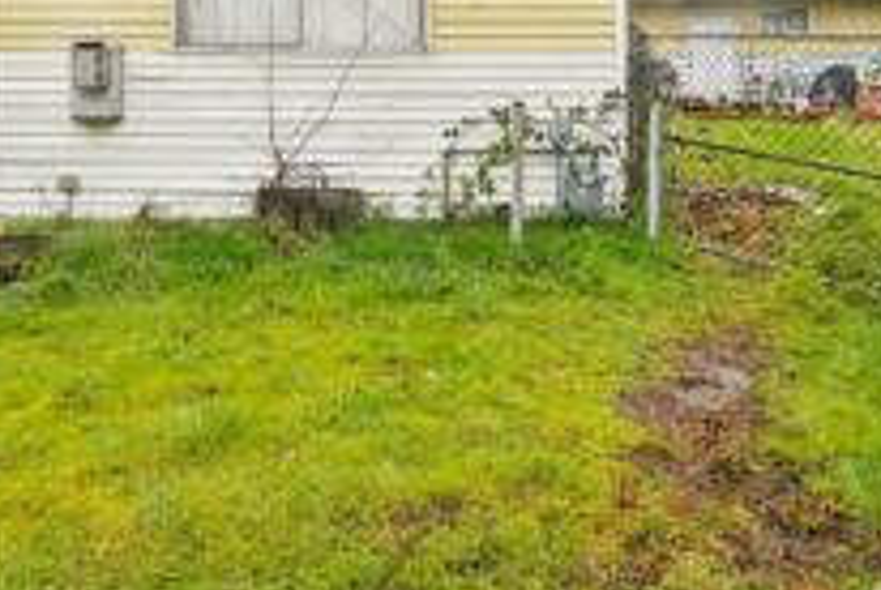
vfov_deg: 39.8
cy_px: 75
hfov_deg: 58.1
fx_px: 760
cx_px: 257
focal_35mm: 31
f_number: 5.6
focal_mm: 16
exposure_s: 1/1250
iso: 1600
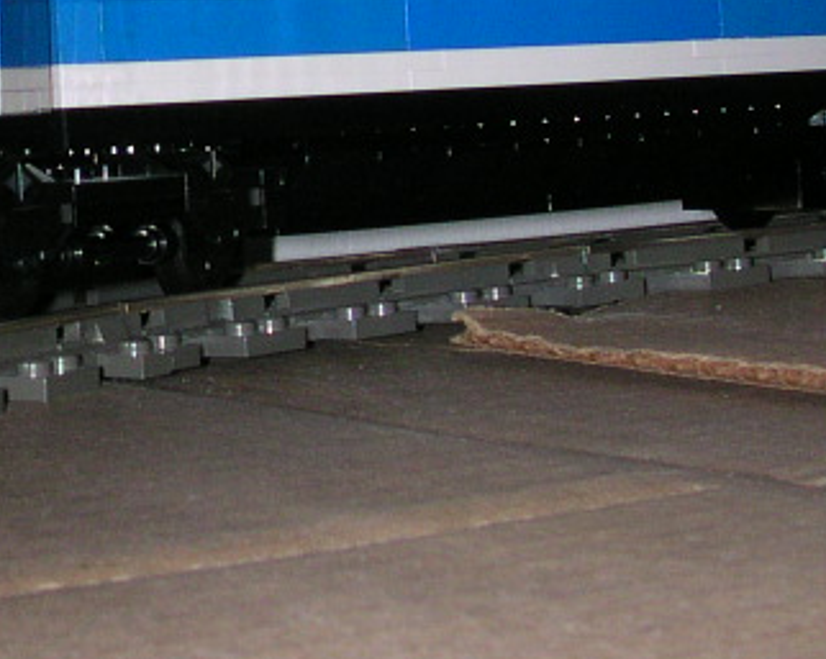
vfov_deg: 13.3
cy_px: 82
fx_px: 2809
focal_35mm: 115
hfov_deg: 16.2
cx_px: -90
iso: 100
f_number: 4.5
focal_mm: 5.6
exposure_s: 1/60
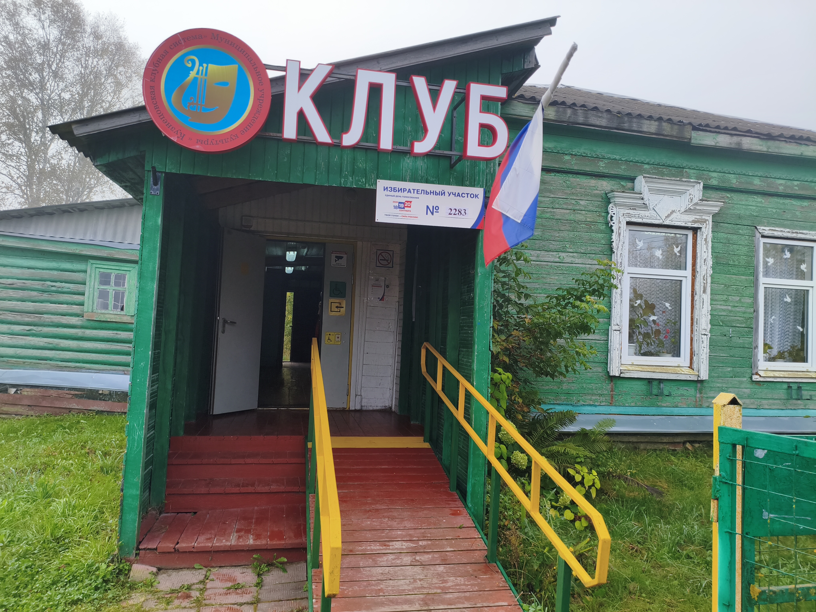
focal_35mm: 26
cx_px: 408
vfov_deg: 53.1
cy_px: 306
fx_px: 613
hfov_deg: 67.3
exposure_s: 1/895
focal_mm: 4.94
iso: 80
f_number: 1.5
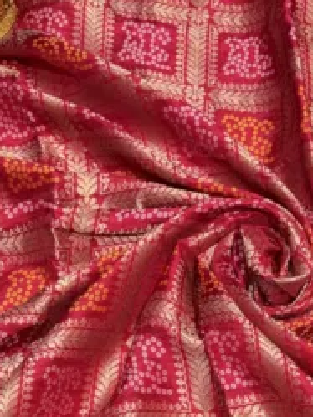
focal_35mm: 94
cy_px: 570
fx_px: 1132
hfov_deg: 15.7
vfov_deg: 19.0
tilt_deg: -68.1
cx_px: 211
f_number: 1.6
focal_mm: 5.96
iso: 50
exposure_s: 1/100
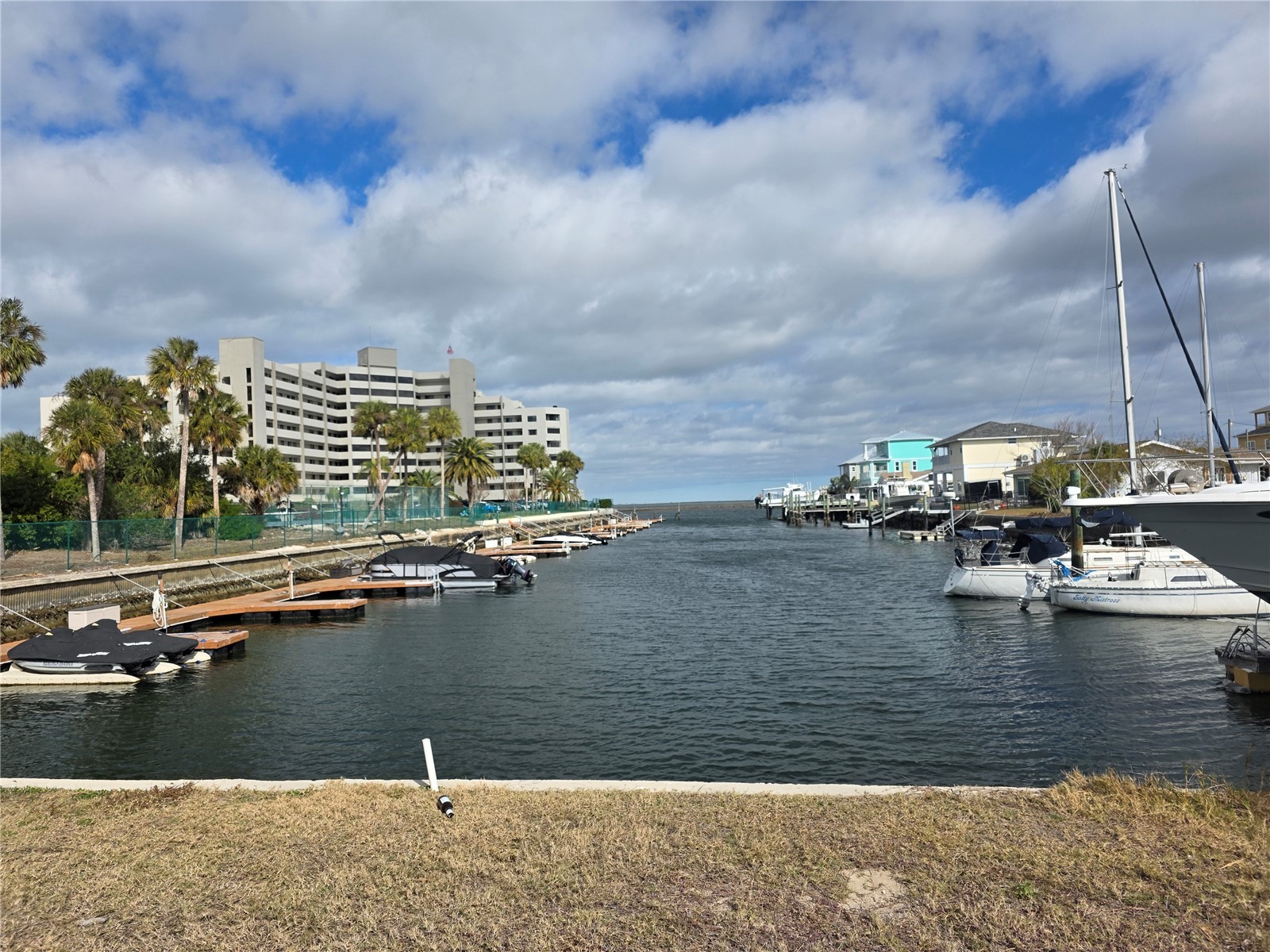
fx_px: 844
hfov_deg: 73.9
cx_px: 635
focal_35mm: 23
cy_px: 476
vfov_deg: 58.9
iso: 80
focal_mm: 6.3
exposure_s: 1/7944
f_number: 1.7
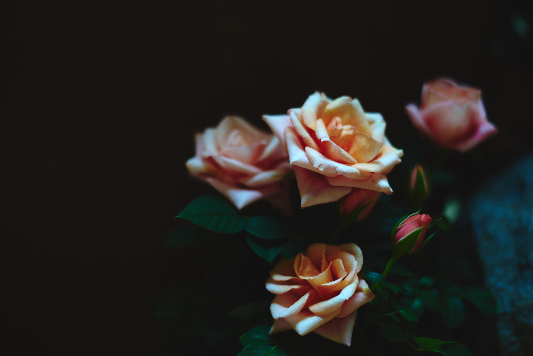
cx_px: 266
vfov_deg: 27.0
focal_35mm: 50
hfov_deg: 39.6
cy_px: 178
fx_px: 741
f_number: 1.8
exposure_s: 1/100
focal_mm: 50
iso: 125
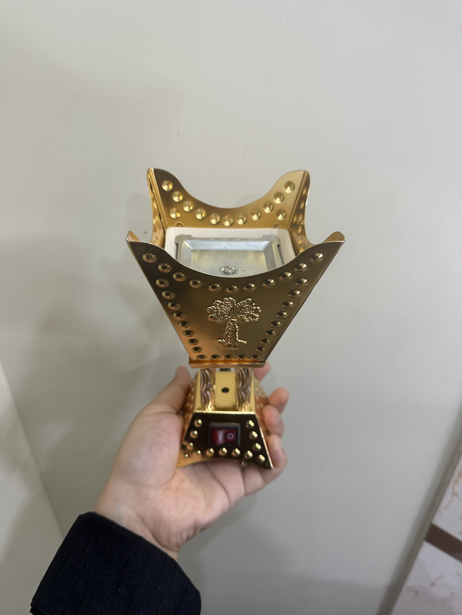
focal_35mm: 24
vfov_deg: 71.6
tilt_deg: -32.1
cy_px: 308
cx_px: 231
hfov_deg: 56.8
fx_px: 427
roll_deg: -1.4
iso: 160
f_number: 1.78
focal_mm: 6.86
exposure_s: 1/100
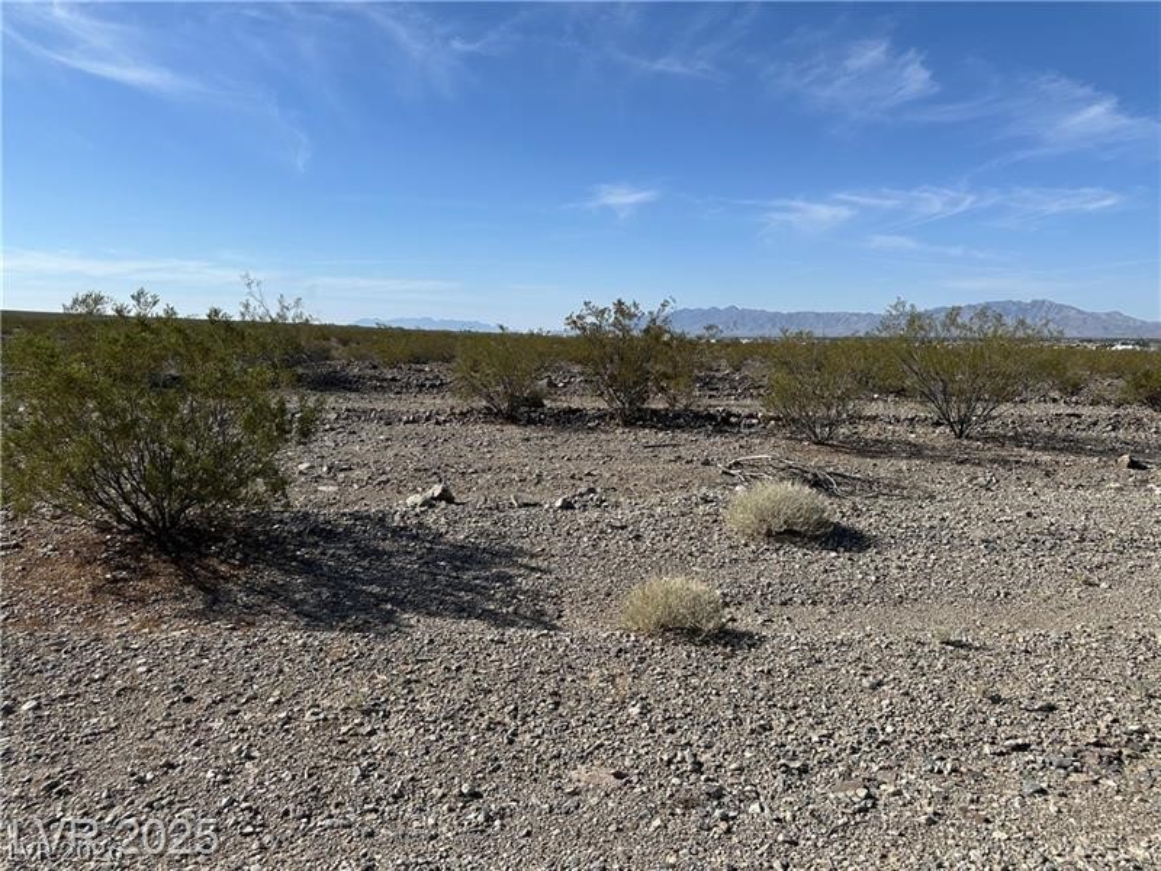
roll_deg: -0.1
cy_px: 436
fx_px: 805
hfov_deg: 71.6
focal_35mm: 24
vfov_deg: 56.8
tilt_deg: -6.8
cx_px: 580
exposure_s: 1/6211
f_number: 1.78
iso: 80
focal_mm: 6.86
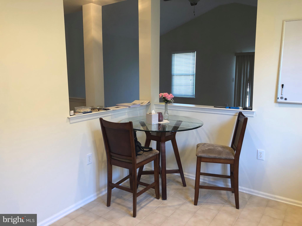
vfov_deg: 49.7
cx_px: 151
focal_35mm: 28
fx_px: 244
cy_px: 113
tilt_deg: -8.4
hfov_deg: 63.4
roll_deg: +0.4
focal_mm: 3.99
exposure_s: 1/20
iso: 40
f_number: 1.8
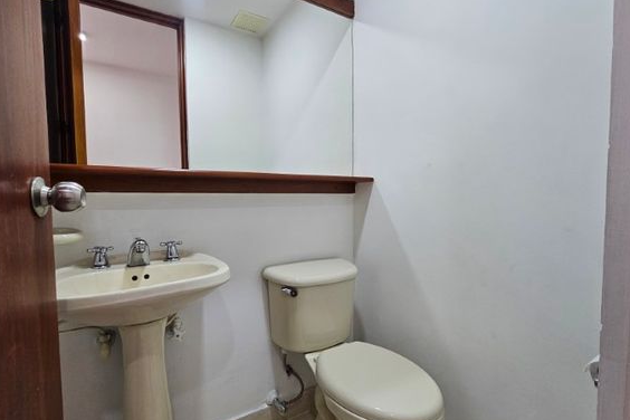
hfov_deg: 96.7
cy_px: 222
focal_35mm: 16
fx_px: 280
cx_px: 308
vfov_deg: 73.7
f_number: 2.2
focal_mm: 2.2
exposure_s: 1/77.4
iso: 200
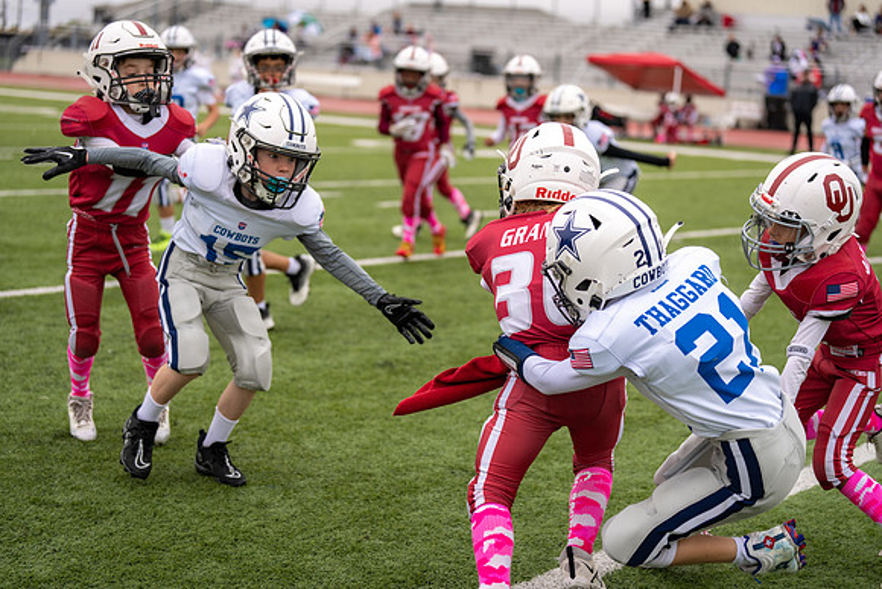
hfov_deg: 28.8
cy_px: 294
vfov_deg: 19.5
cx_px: 441
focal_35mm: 70
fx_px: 1715
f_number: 2.8
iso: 160
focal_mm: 70
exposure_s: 1/1250
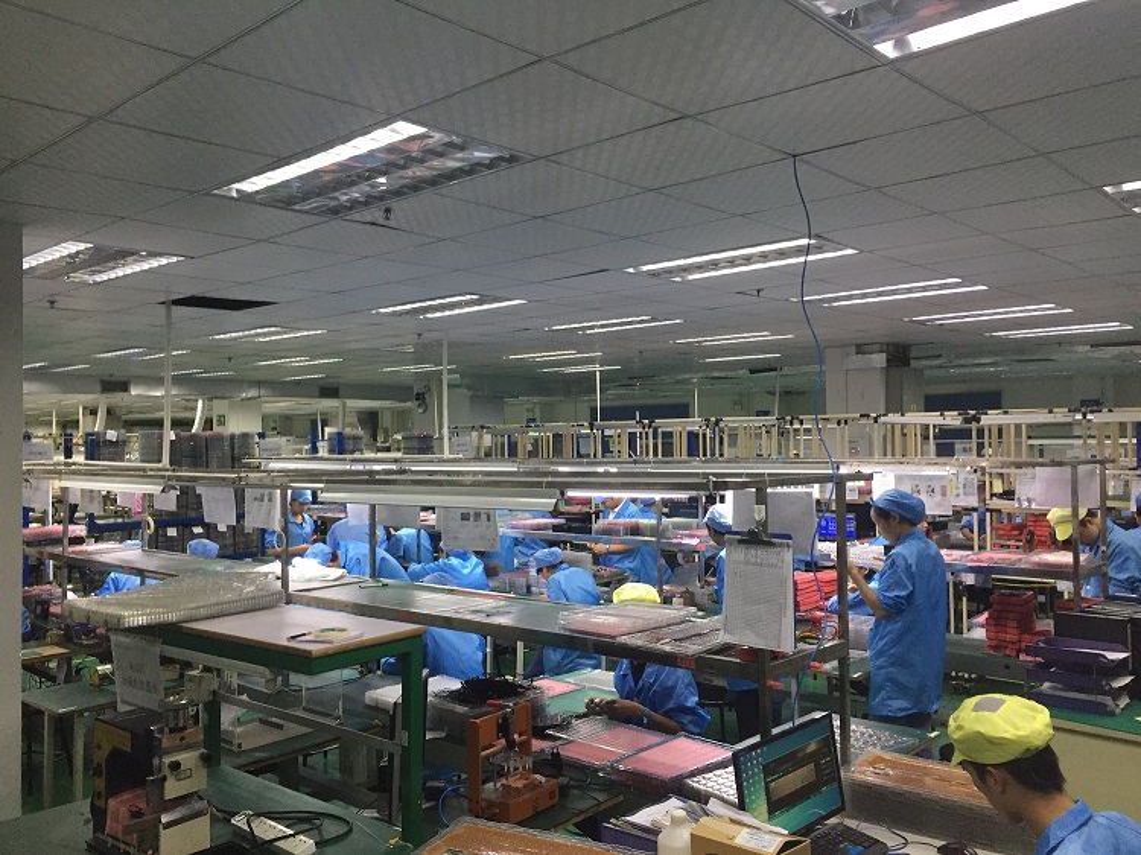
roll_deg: -0.3
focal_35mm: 29
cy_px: 428
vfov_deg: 48.2
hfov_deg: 61.7
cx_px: 570
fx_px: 956
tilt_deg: -2.4
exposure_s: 1/33
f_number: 2.2
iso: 80
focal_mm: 4.15
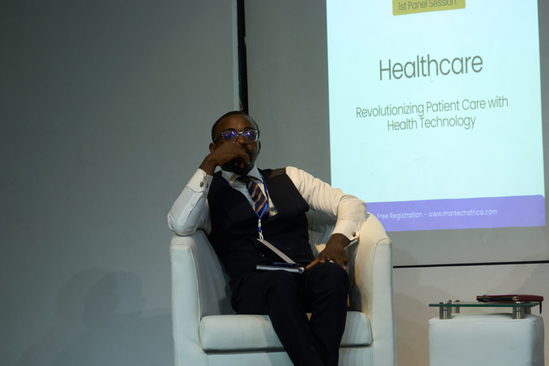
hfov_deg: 19.5
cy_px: 183
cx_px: 274
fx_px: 1601
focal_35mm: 105
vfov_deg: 13.0
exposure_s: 1/100
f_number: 6.3
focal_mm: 70
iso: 1250
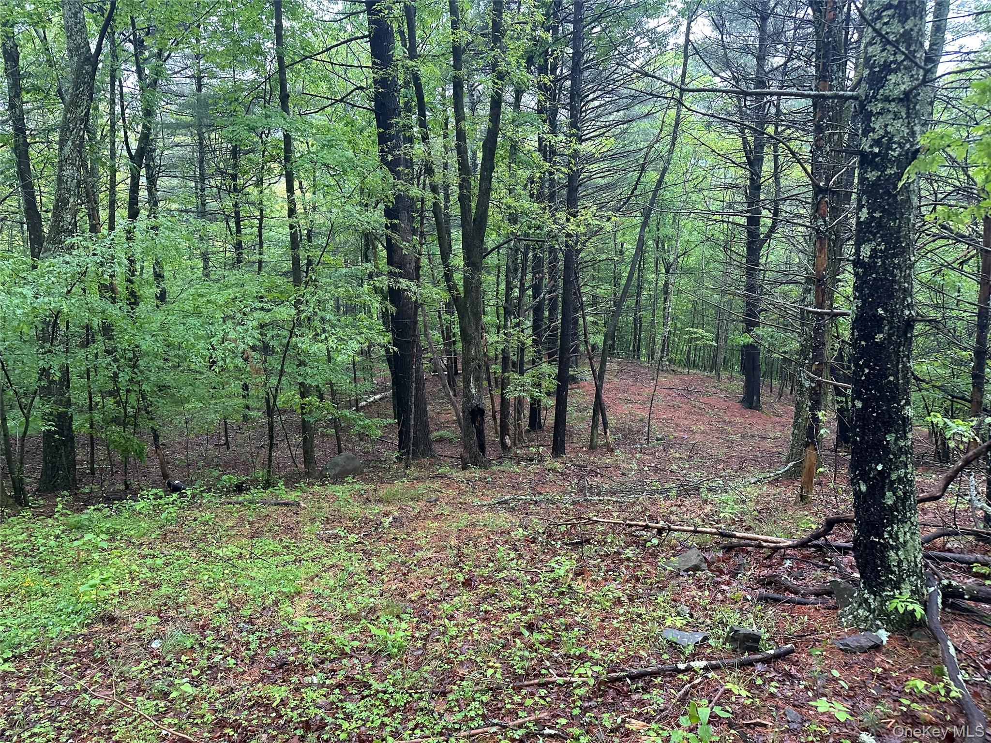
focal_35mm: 24
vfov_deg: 56.8
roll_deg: -1.9
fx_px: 687
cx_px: 496
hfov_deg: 71.6
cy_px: 372
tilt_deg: -7.5
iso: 200
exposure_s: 1/121
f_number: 1.78
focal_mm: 6.86
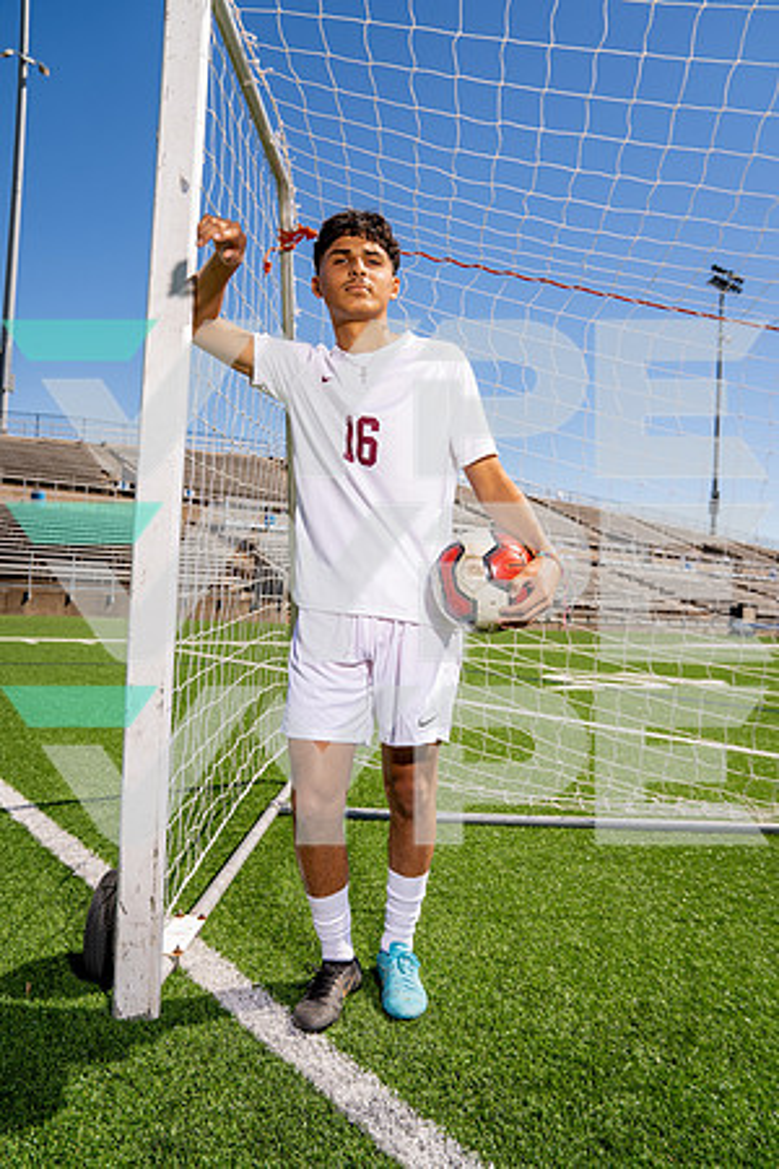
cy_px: 584
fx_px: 844
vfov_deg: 69.4
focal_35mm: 26
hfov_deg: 49.6
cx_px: 390
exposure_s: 1/1000
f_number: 4.5
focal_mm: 26
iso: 100
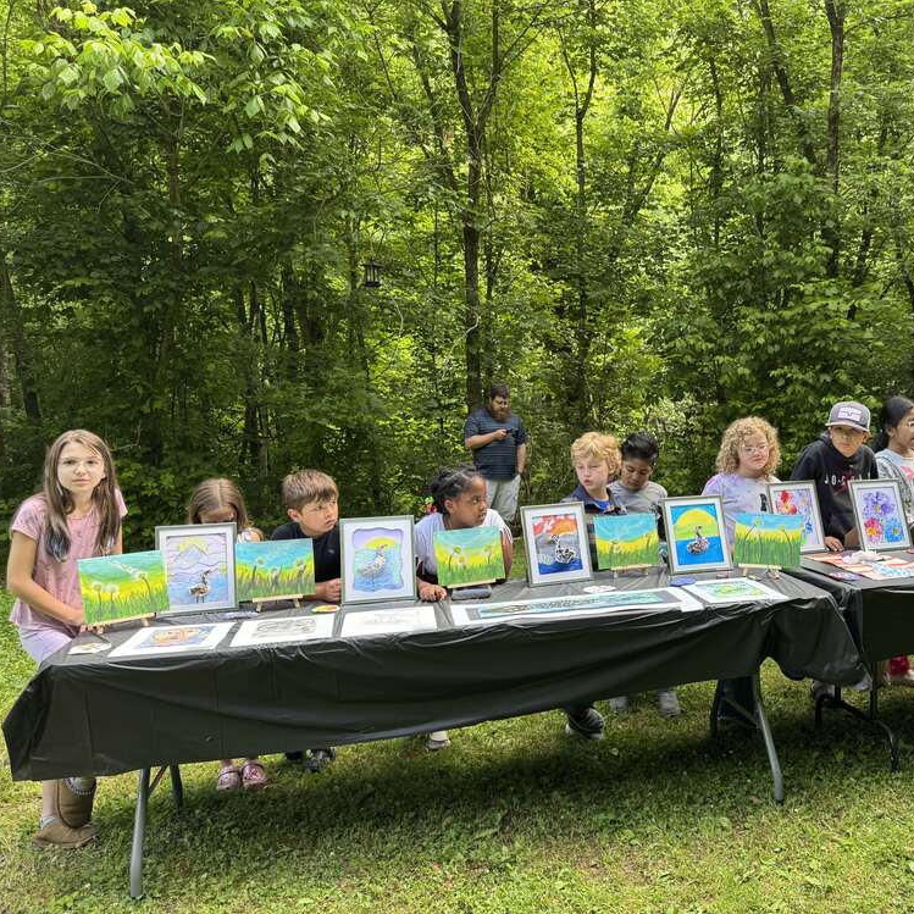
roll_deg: -0.2
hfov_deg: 54.5
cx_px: 609
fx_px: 866
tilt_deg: -5.6
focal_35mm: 29
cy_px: 447
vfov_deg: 55.6
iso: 64
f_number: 1.78
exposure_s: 1/195
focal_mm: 6.76
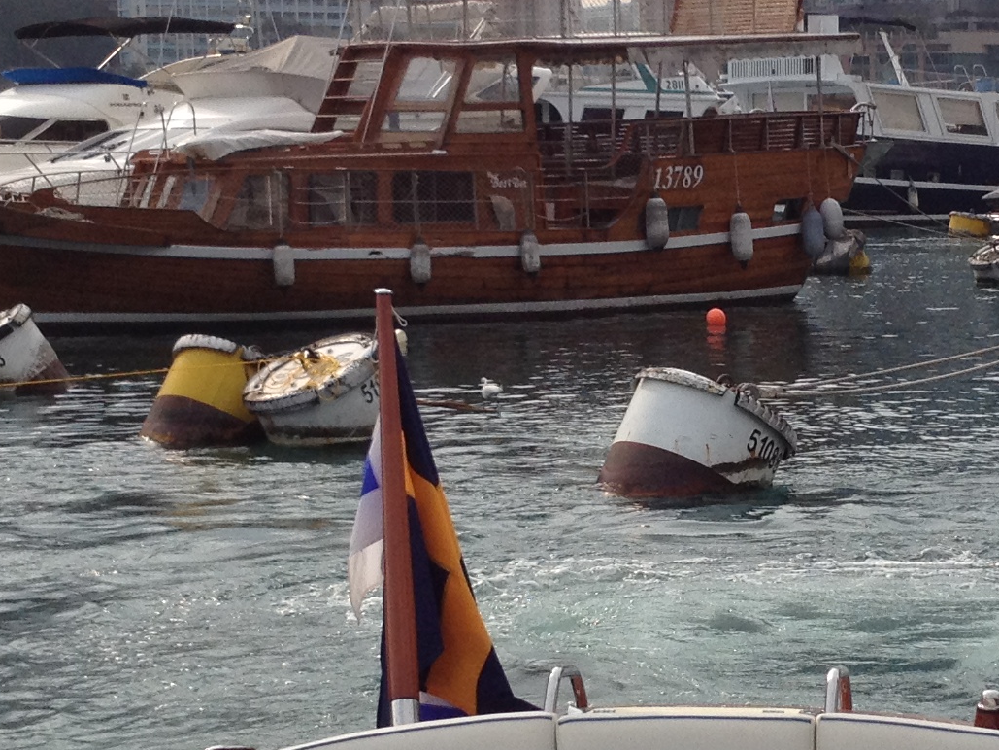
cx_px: 716
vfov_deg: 13.3
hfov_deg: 17.6
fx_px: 3204
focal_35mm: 111
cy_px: 361
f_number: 2.4
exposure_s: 1/1842
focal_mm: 4.28
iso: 64
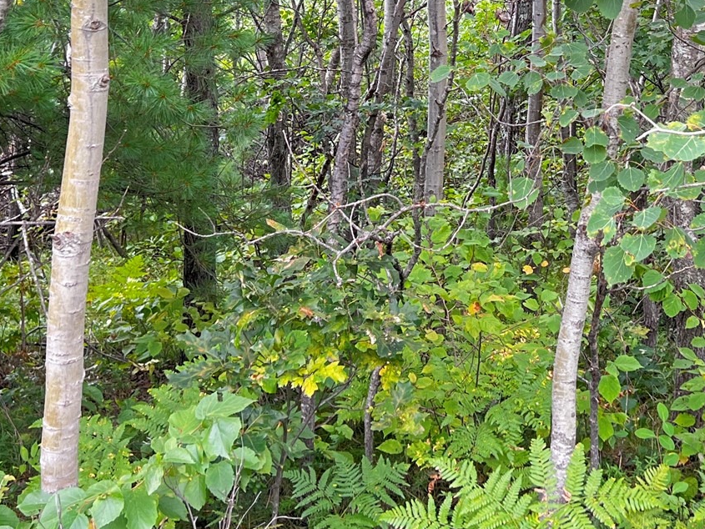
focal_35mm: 63
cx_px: 519
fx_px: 1283
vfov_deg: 22.7
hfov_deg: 30.3
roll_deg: +0.9
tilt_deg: -0.5
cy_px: 43
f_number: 1.5
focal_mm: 5.7
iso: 100
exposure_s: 1/121
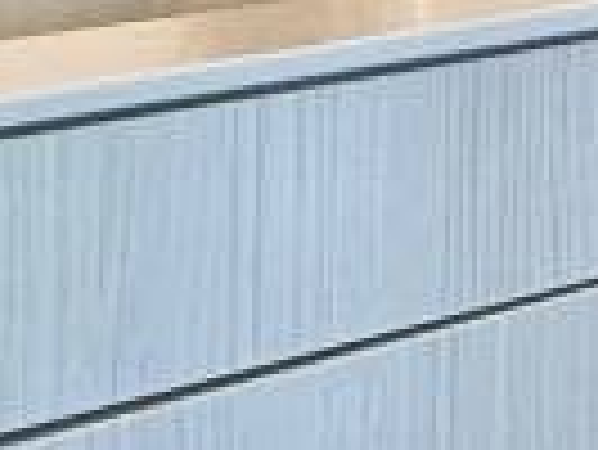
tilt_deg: -0.8
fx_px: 1867
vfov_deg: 12.4
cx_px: 926
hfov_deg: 16.4
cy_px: -396
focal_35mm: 108
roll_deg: -1.8
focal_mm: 2.22
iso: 160
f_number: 2.2
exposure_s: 1/120
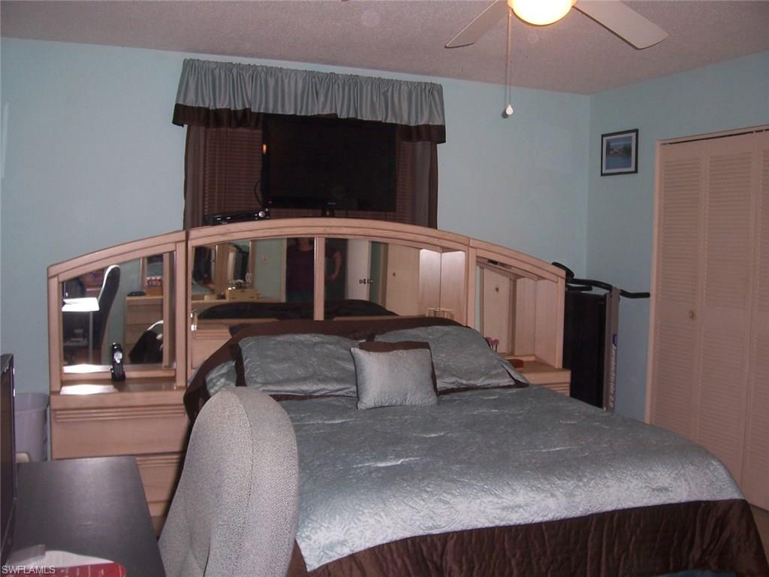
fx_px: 755
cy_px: 288
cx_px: 384
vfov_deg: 41.8
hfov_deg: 54.0
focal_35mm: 34
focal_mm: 5.6
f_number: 2.7
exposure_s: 1/60
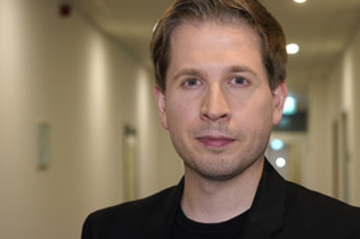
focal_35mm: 100
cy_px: 163
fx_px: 999
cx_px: 221
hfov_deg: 20.4
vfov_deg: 13.6
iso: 2000
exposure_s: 1/50
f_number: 5
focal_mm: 60
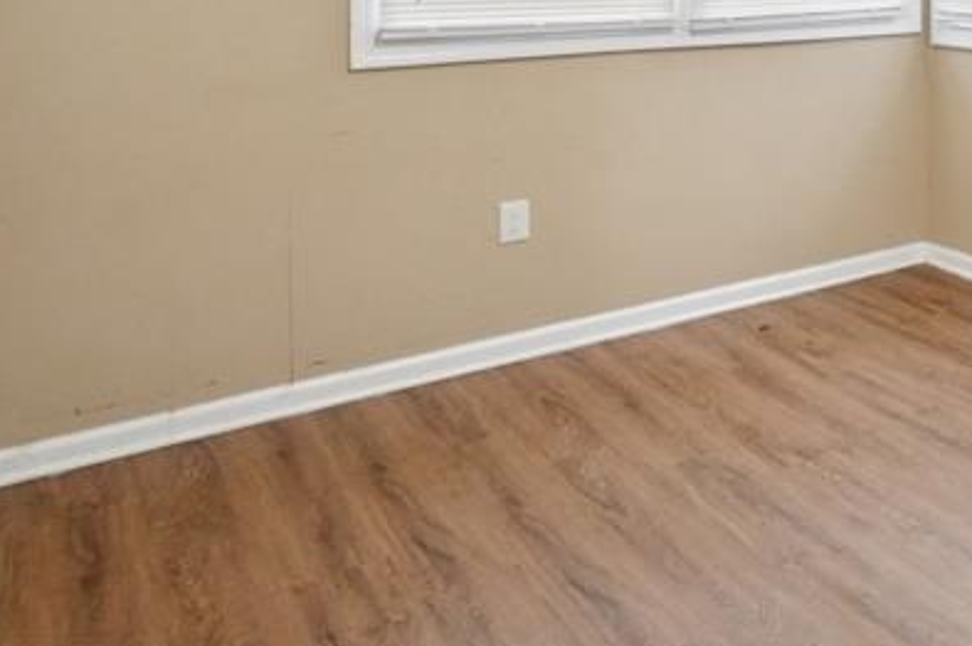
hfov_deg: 37.7
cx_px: 1157
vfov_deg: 31.0
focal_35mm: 39
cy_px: -35
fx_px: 1052
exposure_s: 1/30
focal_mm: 10
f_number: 8
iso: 1600
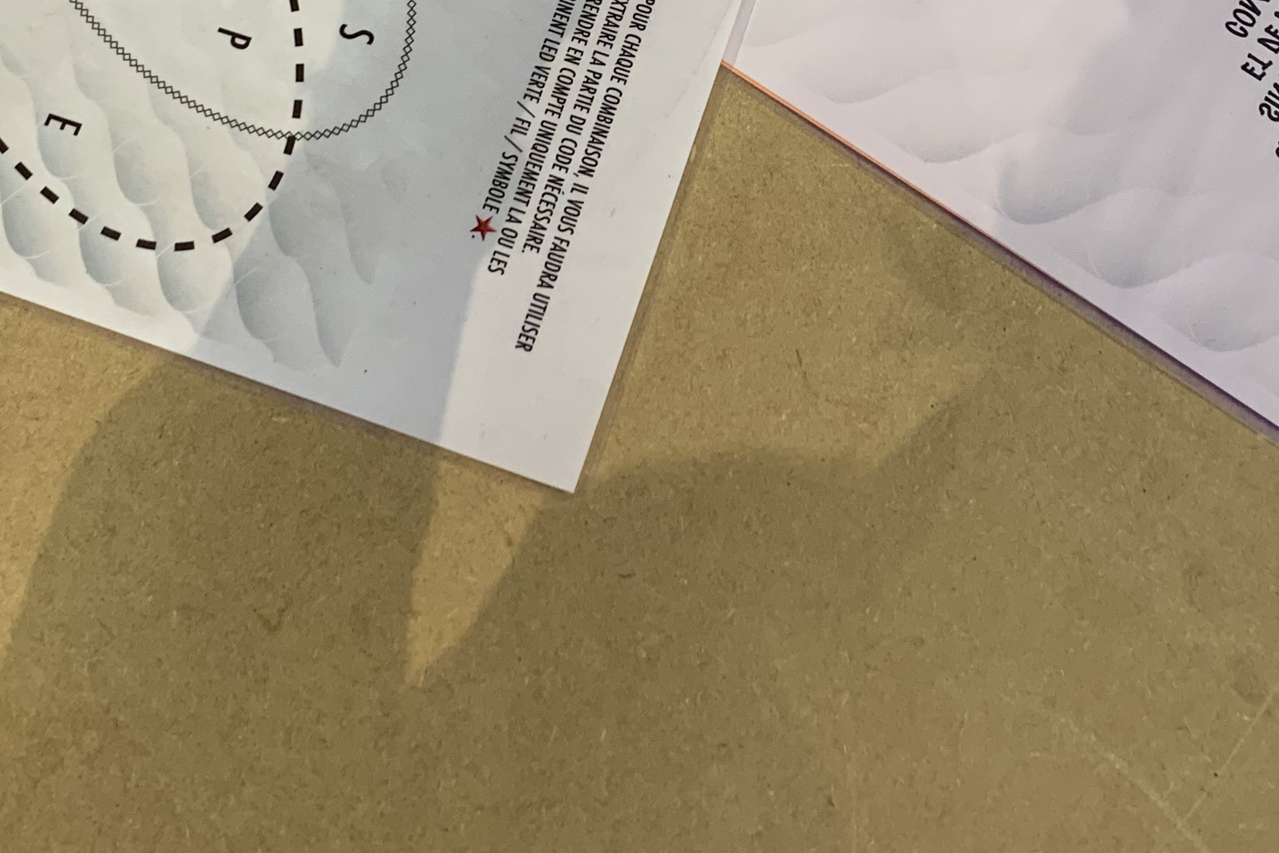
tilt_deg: -70.8
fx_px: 2167
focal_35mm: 61
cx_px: 584
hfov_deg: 32.9
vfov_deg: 21.2
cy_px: -84
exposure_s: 1/50
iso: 100
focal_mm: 4.25
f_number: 1.8
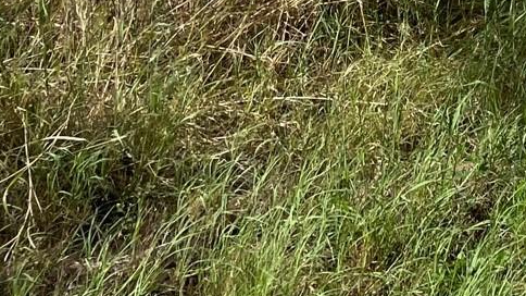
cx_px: 939
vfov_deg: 9.3
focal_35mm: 118
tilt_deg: -6.4
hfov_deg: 15.6
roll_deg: -0.9
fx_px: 1645
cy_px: -391
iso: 32
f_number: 1.6
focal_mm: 4.2
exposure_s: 1/4651
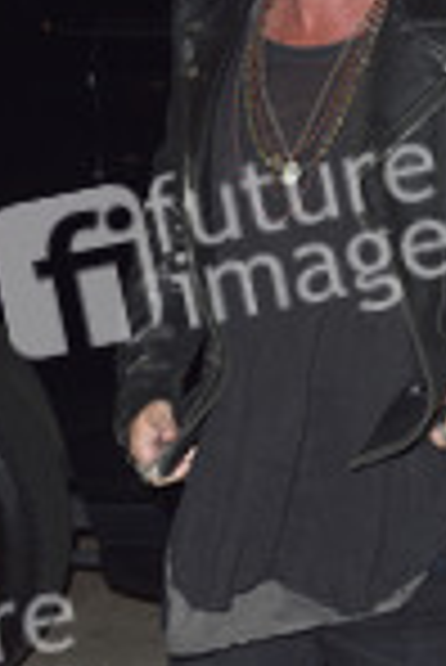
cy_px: 477
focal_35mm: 92
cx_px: 354
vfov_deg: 22.0
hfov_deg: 14.8
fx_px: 1706
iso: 400
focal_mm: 34
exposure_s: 1/250
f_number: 6.3
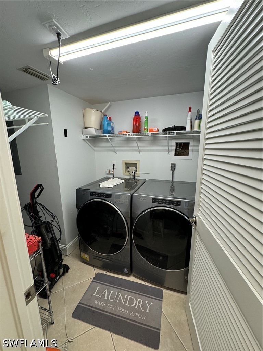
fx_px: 142
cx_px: 132
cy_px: 176
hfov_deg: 85.7
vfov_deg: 102.1
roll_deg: +0.9
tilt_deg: -12.1
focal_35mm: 14
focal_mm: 2.22
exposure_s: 1/120
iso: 200
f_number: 2.2
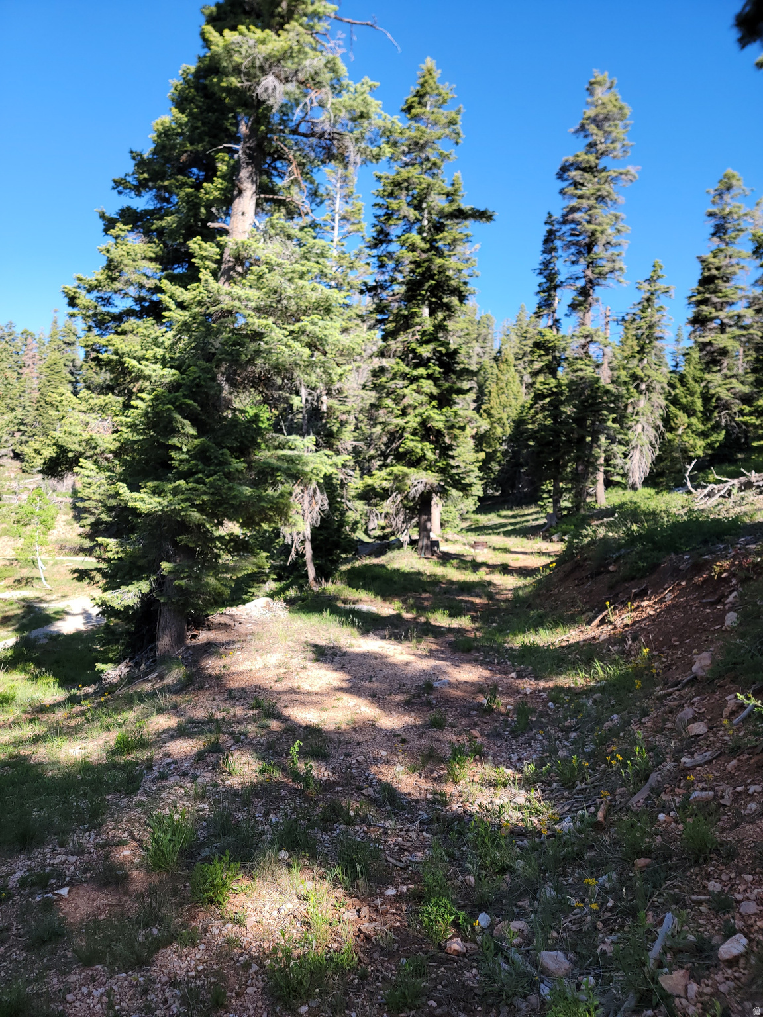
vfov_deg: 71.6
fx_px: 705
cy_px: 508
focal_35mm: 24
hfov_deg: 56.8
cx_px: 382
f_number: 1.8
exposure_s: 1/275
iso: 16
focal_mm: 6.7
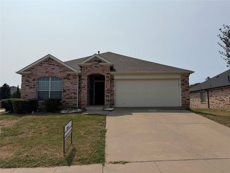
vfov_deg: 56.8
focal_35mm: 24
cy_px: 86
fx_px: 159
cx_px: 115
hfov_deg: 71.6
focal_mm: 6.76
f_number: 1.78
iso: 80
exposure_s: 1/14286
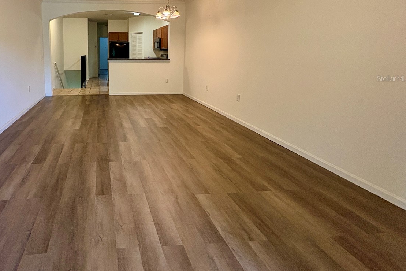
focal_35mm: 21
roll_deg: +0.2
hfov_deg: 77.1
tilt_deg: -4.3
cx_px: 119
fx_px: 237
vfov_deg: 57.4
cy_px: 78
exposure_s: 1/60
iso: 400
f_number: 2.2
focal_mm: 2.22
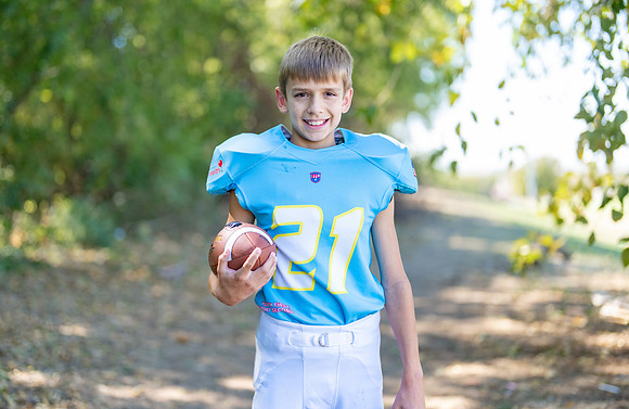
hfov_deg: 35.4
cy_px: 187
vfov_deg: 23.4
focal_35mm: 57
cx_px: 309
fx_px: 986
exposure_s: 1/800
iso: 100
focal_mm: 50
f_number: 1.2
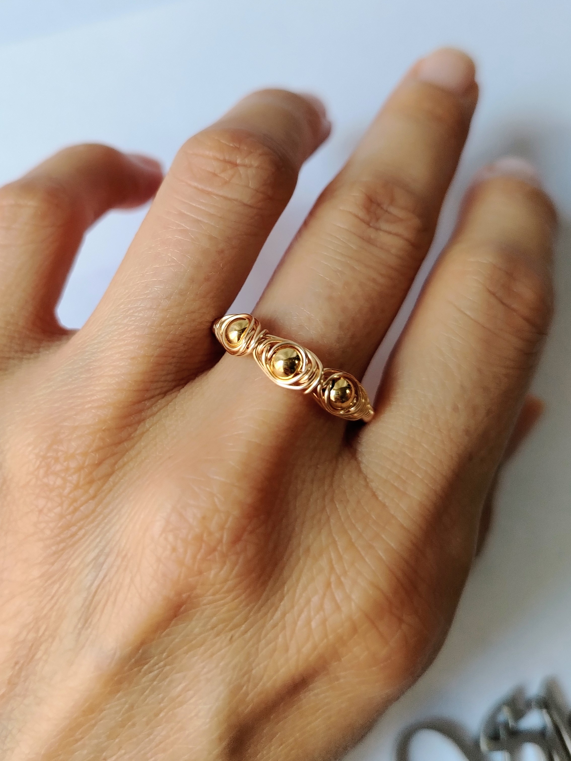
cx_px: 286
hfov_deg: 56.8
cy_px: 380
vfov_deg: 71.6
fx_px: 528
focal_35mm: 24
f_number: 1.75
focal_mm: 5.25
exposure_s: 1/50
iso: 497
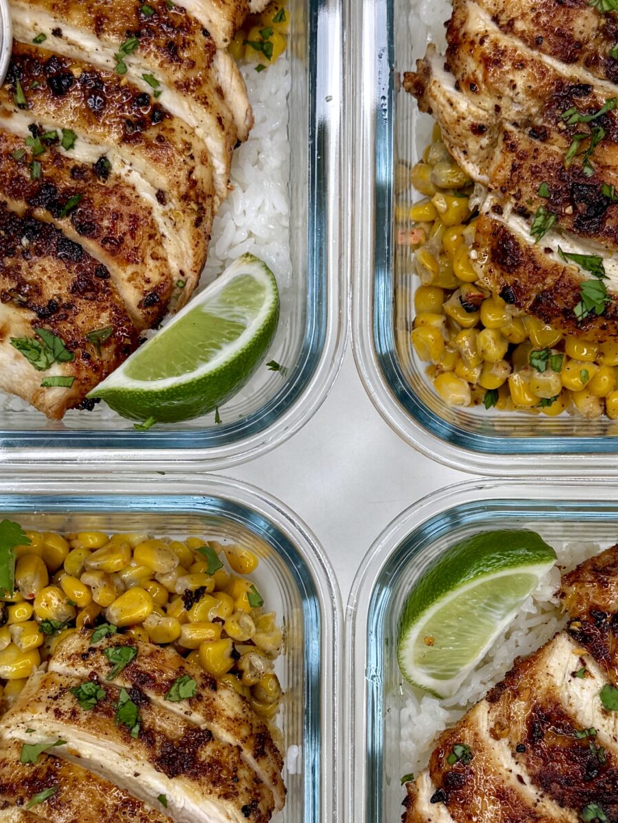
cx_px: 352
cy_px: 466
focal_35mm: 51
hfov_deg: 28.5
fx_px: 1214
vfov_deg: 37.4
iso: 80
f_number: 1.78
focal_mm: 6.76
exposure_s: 1/344
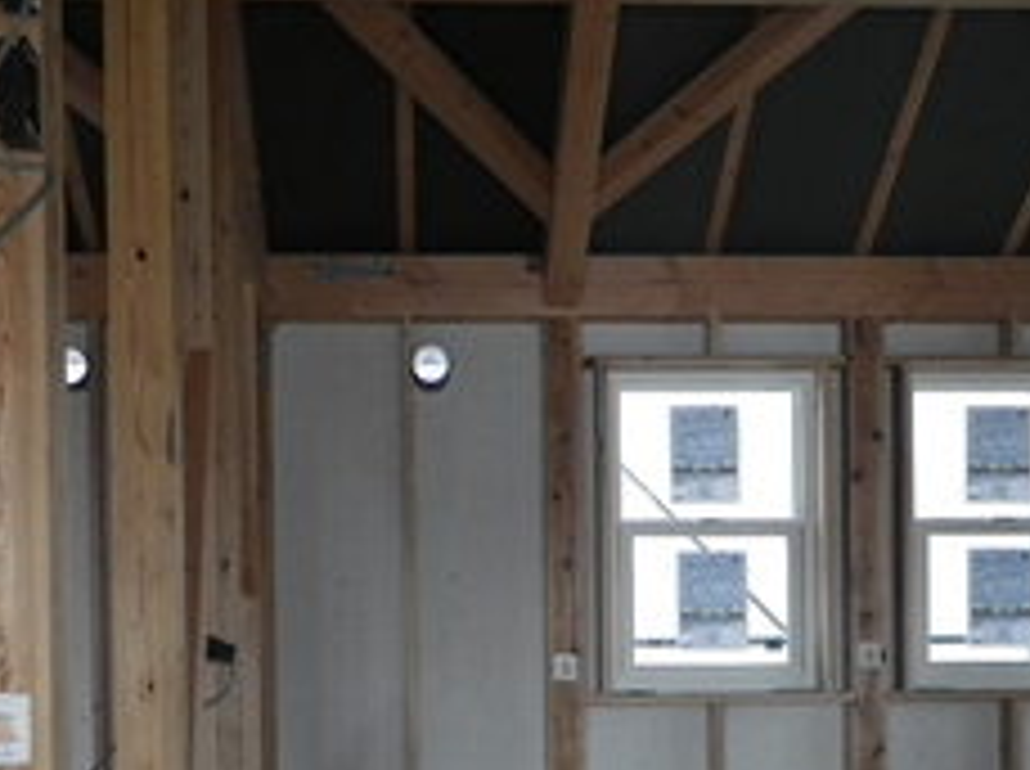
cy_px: 635
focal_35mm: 49
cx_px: 513
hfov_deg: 39.0
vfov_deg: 28.8
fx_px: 1456
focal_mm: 5
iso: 400
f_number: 3.5
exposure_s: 1/50
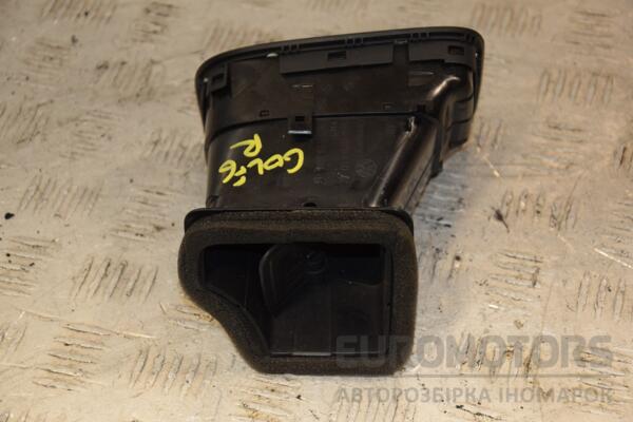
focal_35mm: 99
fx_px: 1741
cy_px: 211
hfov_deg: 20.6
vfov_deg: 13.8
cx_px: 316
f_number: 5.6
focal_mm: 66
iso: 800
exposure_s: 1/200
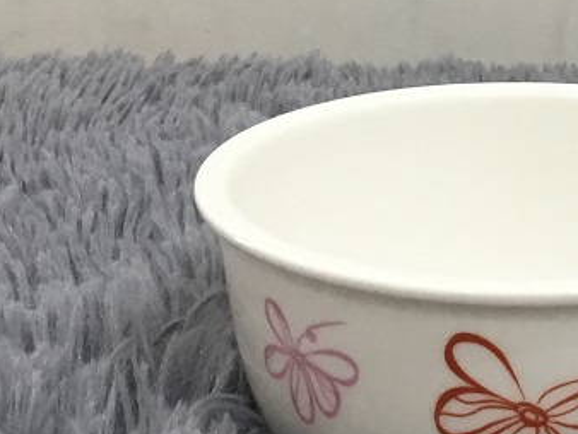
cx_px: 542
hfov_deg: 17.6
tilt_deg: -13.8
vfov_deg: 13.3
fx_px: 1838
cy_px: 17
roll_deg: +1.3
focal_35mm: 110
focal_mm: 3.3
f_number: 2.4
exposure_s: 1/33
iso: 80
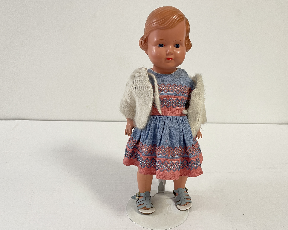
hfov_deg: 64.0
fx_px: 230
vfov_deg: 53.2
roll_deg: -2.5
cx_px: 156
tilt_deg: -14.9
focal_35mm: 27
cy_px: 111
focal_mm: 5.1
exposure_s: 1/50
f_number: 1.6
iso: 64
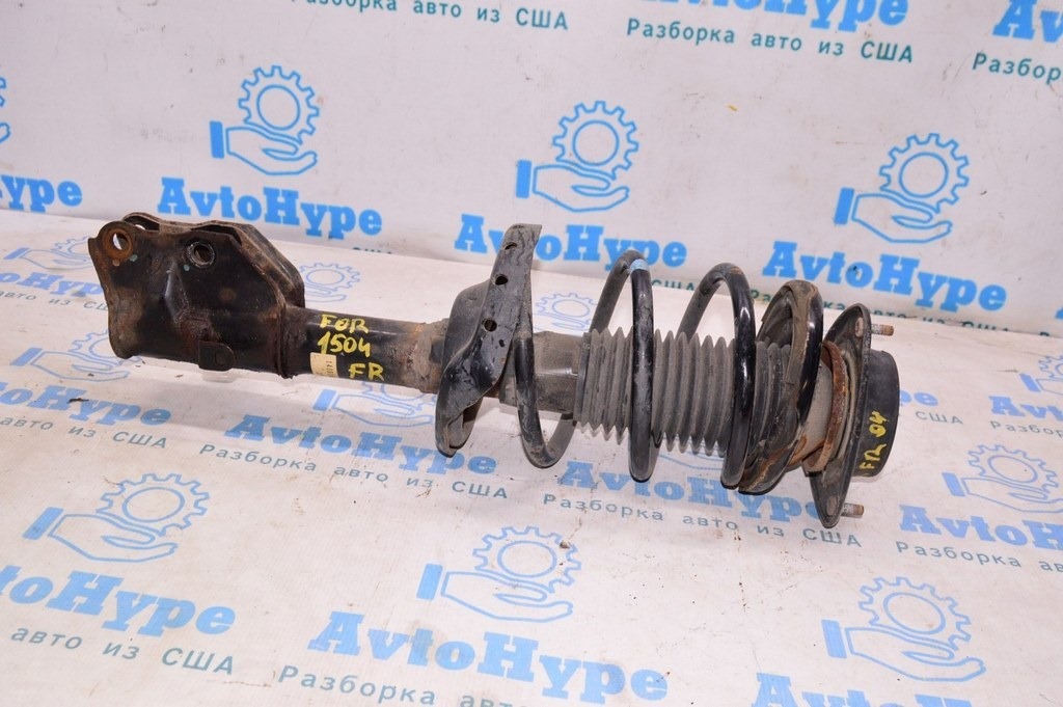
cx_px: 532
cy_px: 354
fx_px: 974
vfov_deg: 39.9
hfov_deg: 57.3
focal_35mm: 33
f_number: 8
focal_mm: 22
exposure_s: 1/100
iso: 1600
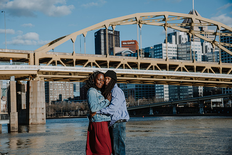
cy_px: 78
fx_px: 451
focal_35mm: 70
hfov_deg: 28.8
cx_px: 116
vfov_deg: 19.5
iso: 200
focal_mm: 70
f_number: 7.1
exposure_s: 1/800
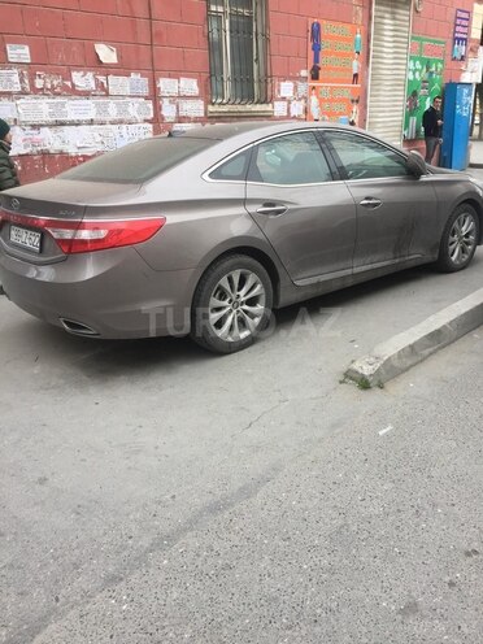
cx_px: 242
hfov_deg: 48.2
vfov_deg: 61.7
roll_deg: +1.2
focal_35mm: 29
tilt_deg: -19.2
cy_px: 322
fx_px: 540
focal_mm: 4.15
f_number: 2.2
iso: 32
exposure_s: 1/264
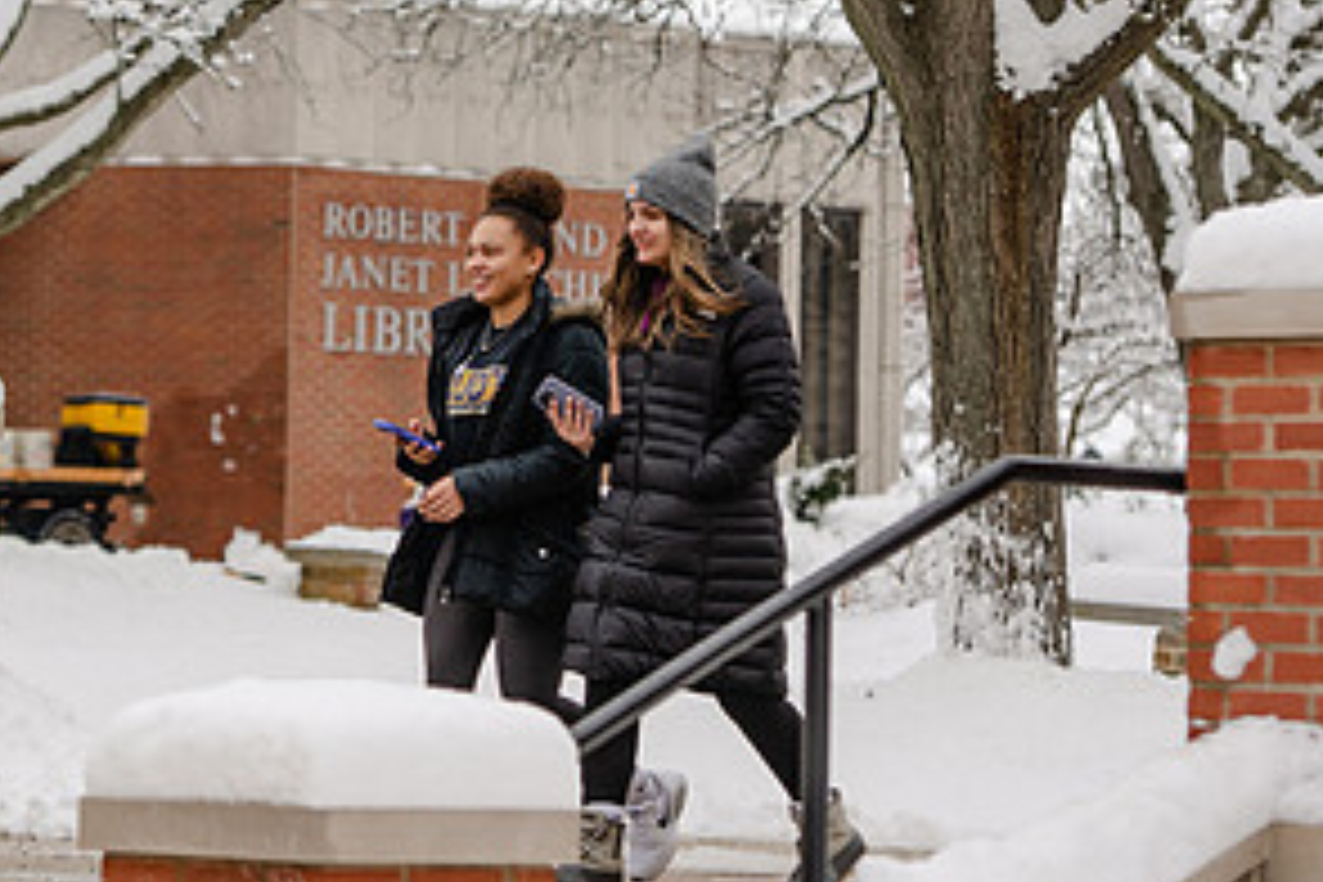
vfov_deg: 6.8
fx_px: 7386
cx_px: 238
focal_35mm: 201
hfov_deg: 10.2
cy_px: 56
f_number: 3.5
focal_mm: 102
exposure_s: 1/400
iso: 100
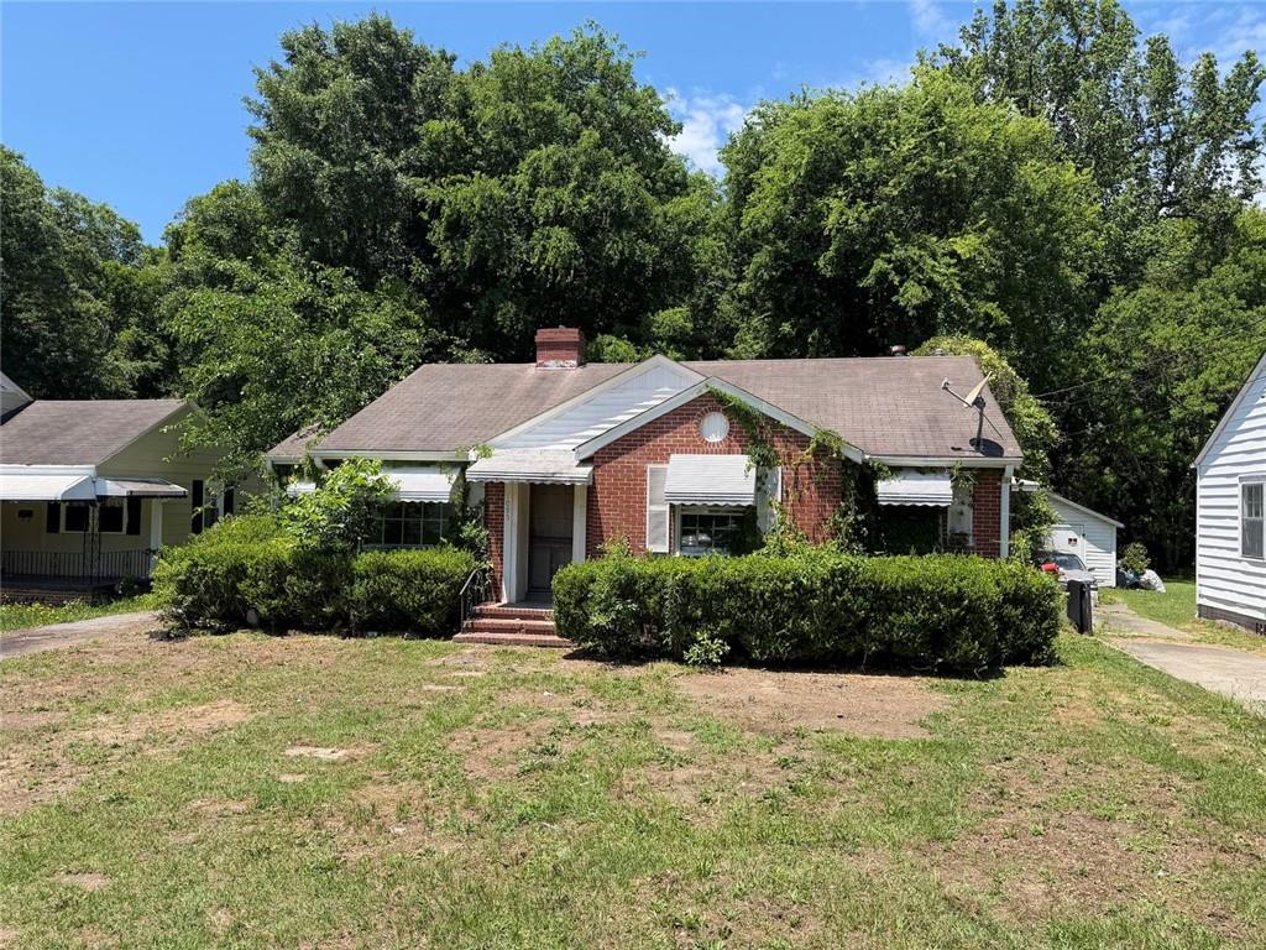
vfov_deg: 56.8
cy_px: 475
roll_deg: -0.8
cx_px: 633
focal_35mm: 24
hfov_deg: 71.6
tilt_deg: +1.3
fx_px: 878
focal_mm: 6.76
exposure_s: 1/2703
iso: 80
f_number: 1.78
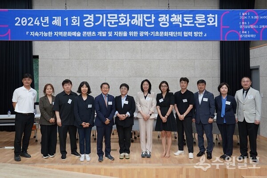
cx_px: 134
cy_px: 89
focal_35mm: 29
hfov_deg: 63.7
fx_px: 215
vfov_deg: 45.0
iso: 1600
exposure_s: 1/160
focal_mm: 29
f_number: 4
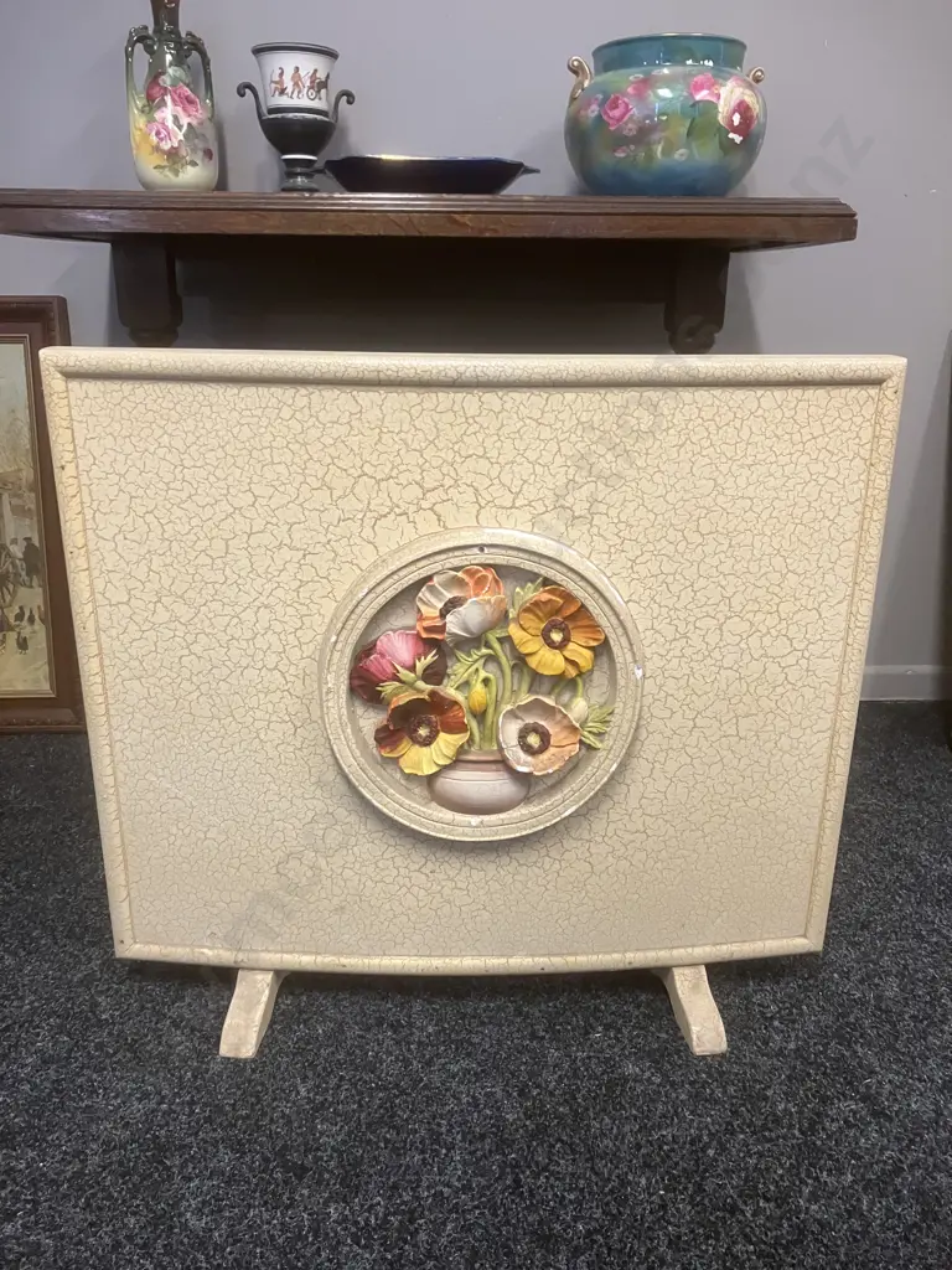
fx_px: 1027
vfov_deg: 63.4
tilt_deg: -17.0
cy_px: 635
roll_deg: -0.7
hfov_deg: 49.7
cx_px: 476
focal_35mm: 28
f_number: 1.8
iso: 250
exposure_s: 1/50
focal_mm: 3.99
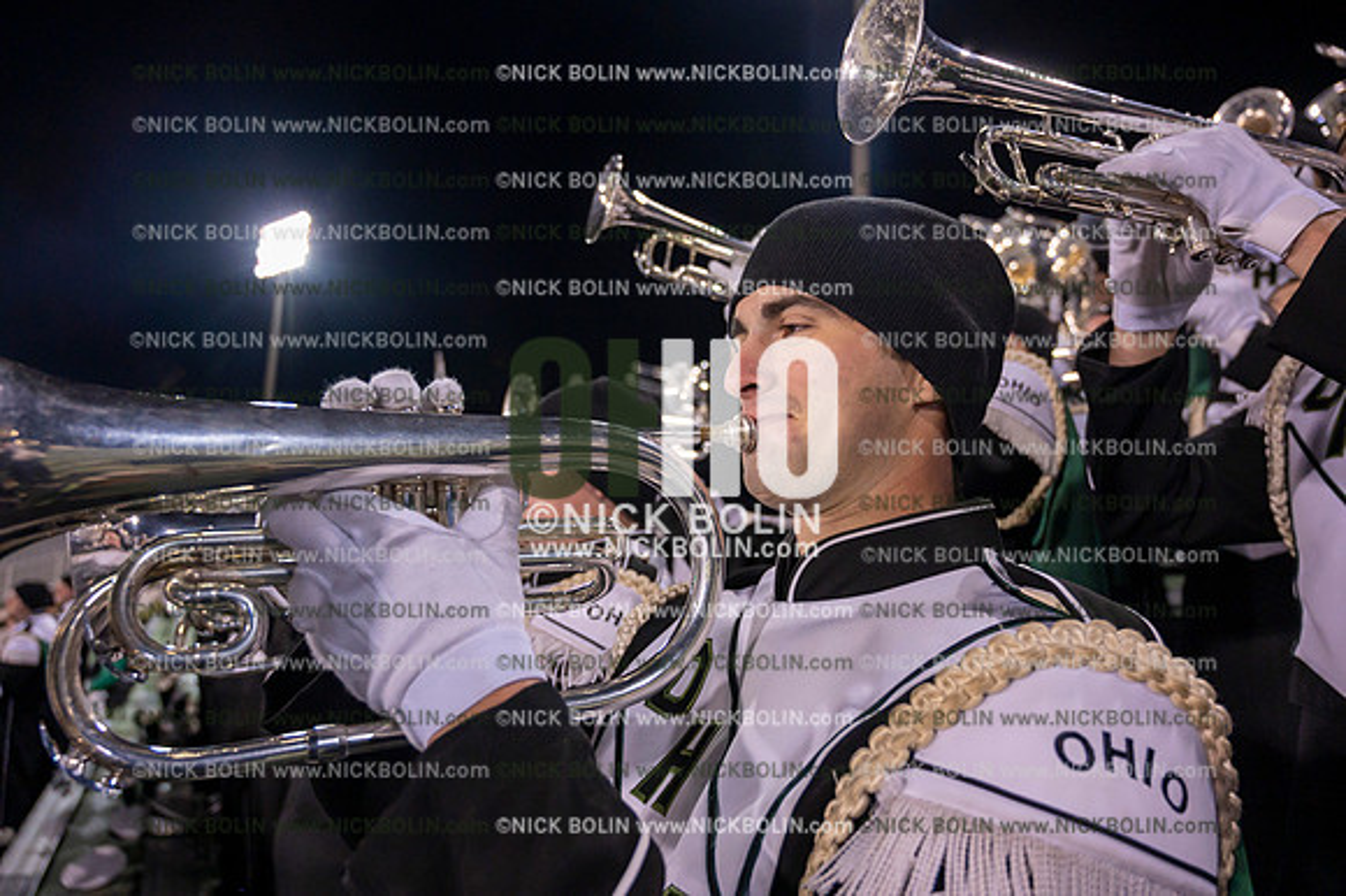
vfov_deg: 53.1
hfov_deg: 73.8
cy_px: 448
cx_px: 673
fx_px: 897
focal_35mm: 24
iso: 3200
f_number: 4
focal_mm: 24
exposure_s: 1/640
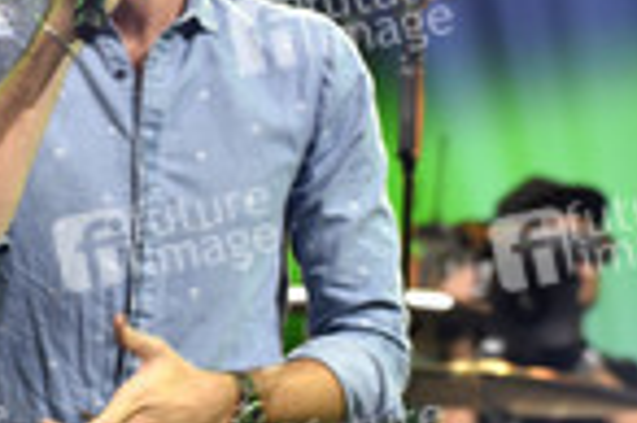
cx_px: 225
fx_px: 10940
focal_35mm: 619
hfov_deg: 3.3
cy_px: 349
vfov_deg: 2.2
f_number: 5.6
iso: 1250
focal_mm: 200
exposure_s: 1/160
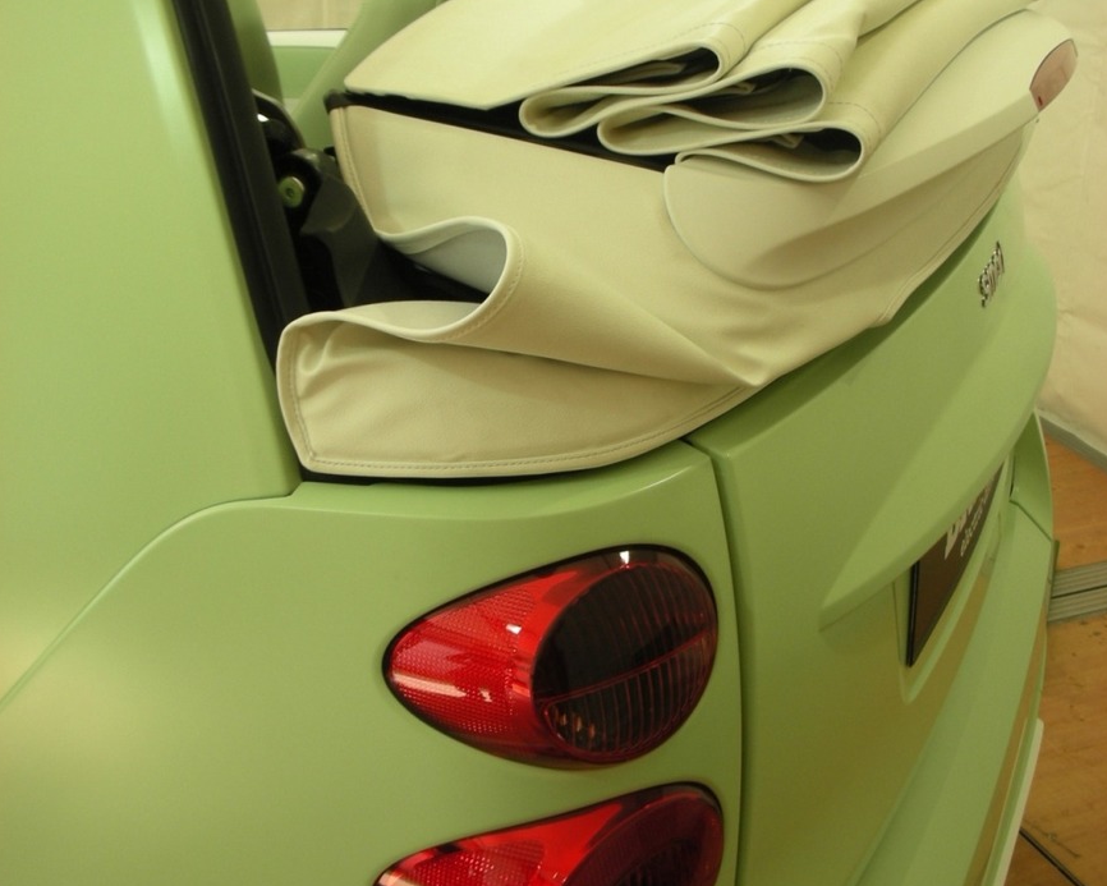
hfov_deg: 40.3
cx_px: 555
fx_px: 1507
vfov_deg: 32.7
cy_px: 428
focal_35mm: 46
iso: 50
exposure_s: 1/65.7
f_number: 3
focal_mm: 5.8
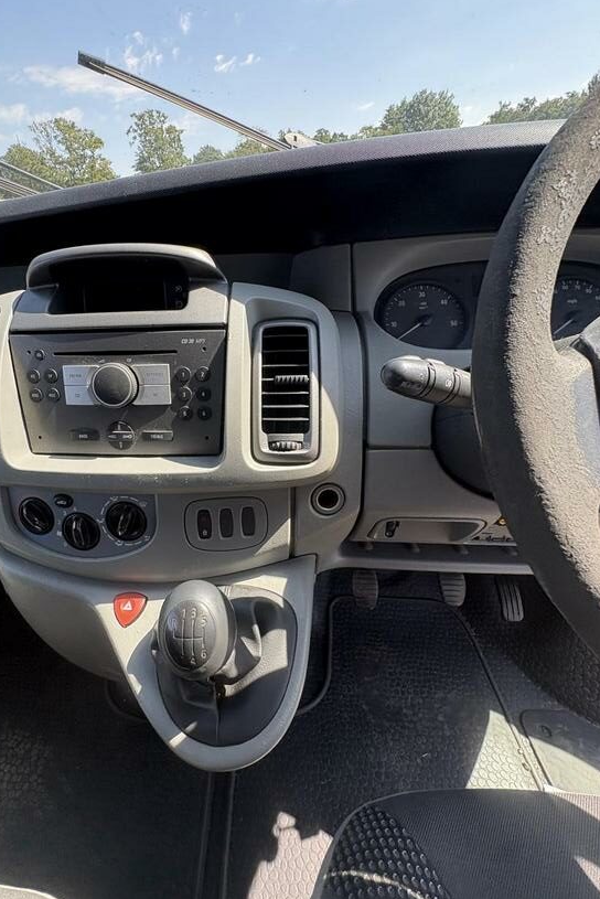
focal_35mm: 16
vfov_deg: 96.7
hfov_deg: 72.8
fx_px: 400
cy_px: 435
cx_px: 234
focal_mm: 2.22
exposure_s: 1/243
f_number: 2.2
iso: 50
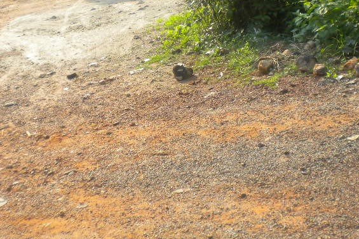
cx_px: 203
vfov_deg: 20.5
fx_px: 658
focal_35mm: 66
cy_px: 67
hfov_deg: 30.5
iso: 113
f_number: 4.6
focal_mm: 6.3
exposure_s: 1/173
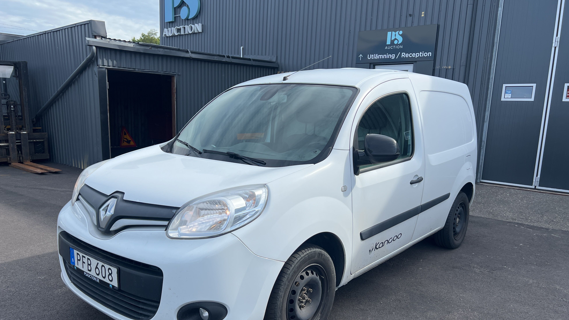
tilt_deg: -9.3
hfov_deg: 66.1
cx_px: 281
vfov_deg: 40.1
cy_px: 181
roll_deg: -1.2
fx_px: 438
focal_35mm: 29
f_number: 1.5
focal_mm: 5.7
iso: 50
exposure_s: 1/2762
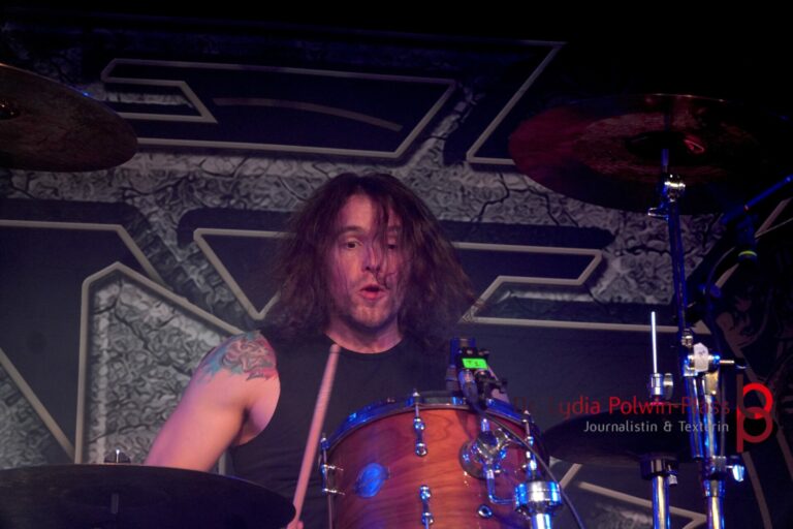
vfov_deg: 11.4
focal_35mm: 120
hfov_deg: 17.1
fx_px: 2643
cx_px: 396
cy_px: 264
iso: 1250
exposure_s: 1/160
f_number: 5
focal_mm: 80
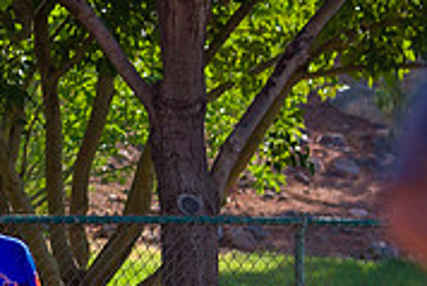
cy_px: 407
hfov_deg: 2.3
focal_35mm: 883
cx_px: -429
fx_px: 10482
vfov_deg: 1.6
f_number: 5
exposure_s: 1/3200
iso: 400
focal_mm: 165
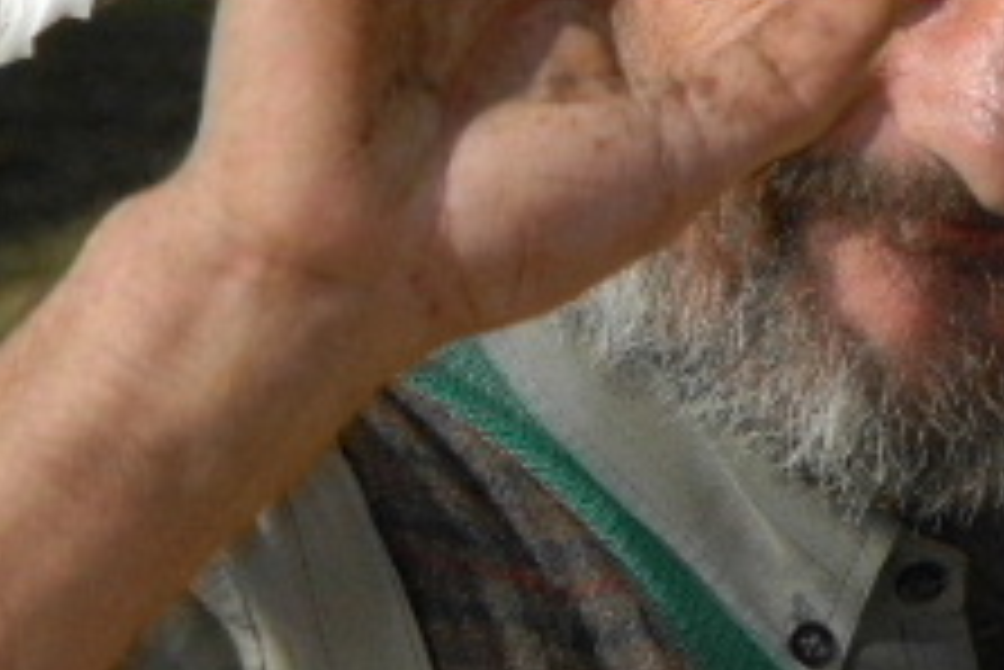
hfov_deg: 3.0
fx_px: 19255
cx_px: 684
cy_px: 56
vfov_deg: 2.0
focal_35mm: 690
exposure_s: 1/125
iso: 200
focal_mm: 200
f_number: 16
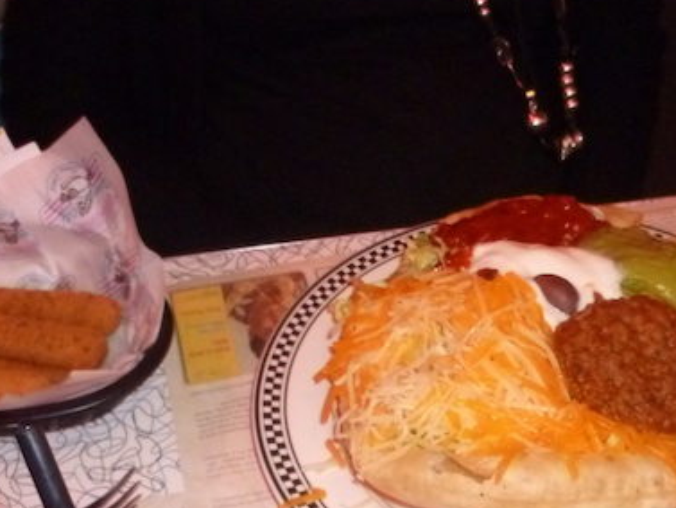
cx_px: 436
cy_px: 397
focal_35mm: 53
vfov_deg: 27.1
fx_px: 1035
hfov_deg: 35.9
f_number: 2.8
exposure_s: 1/60
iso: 400
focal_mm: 4.5
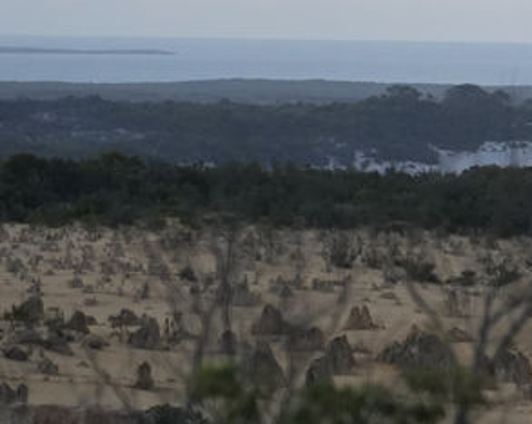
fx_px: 8481
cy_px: 64
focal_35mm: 539
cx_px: 1424
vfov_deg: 2.9
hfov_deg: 3.5
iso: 1600
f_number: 4
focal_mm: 105
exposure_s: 1/160
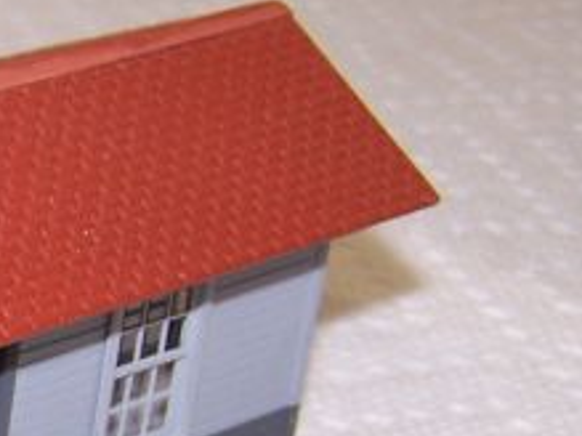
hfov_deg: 13.2
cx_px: -372
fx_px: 2336
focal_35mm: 139
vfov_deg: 10.5
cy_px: 476
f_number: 2.8
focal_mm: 6.3
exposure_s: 1/60
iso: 80
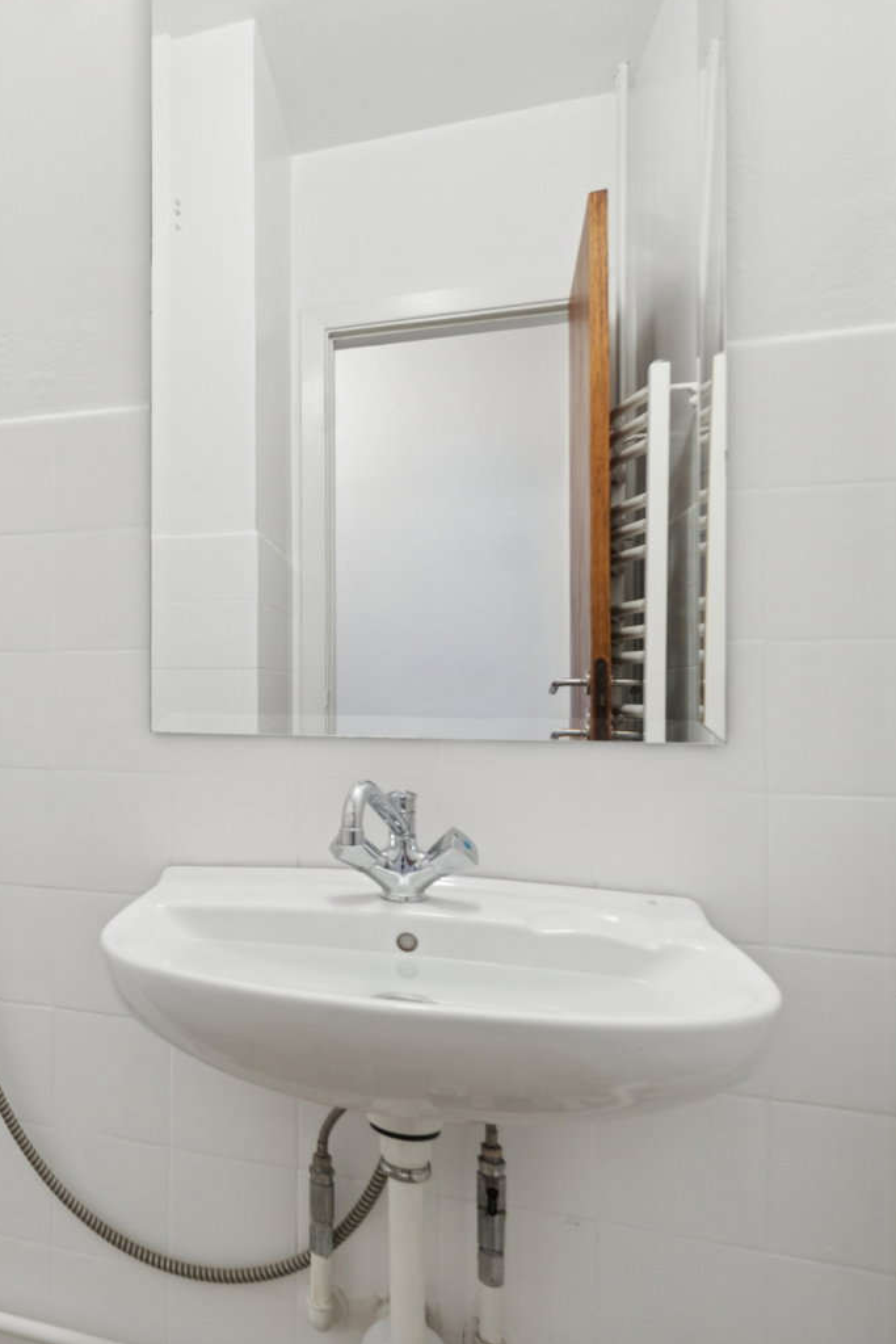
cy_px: 694
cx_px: 34
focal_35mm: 26
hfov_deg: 43.9
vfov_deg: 69.8
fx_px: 962
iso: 200
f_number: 8
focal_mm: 11
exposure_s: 1/5
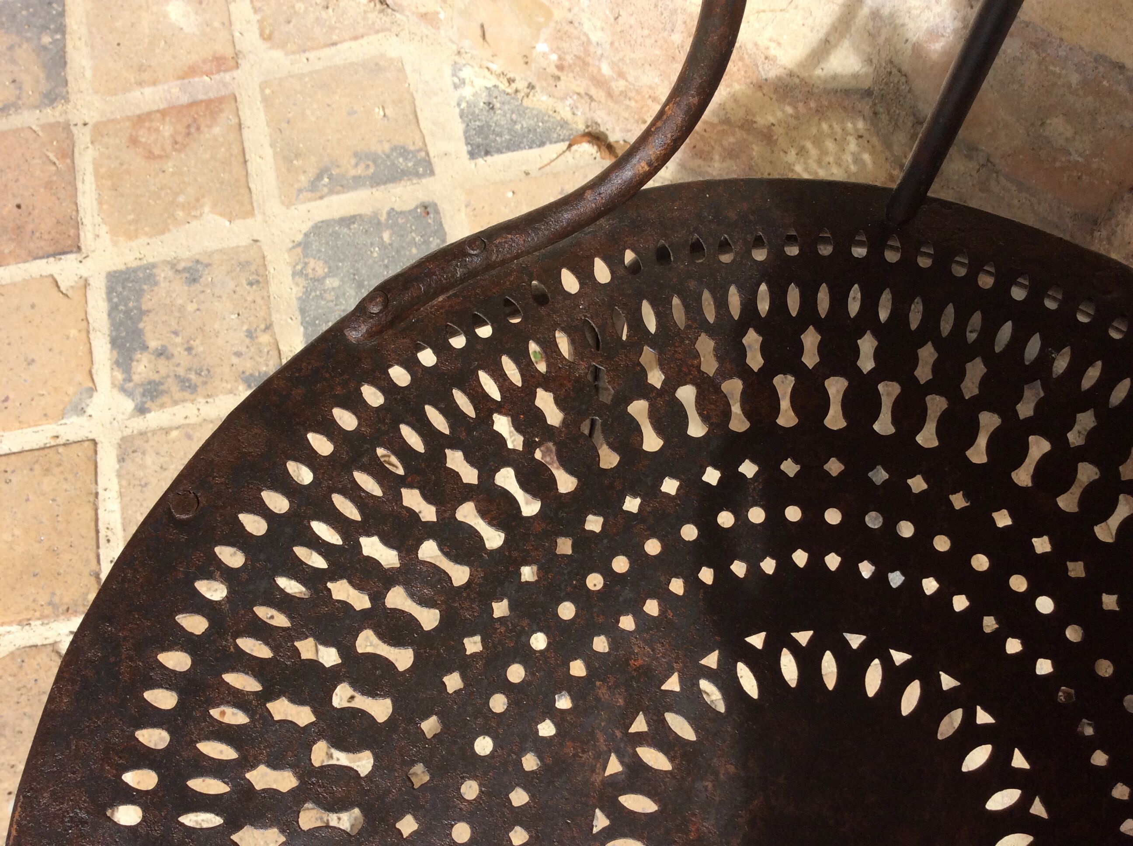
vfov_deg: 44.1
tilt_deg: -70.8
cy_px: 423
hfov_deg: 56.9
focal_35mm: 32
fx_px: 1046
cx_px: 566
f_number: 2.4
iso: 32
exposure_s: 1/622
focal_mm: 3.3
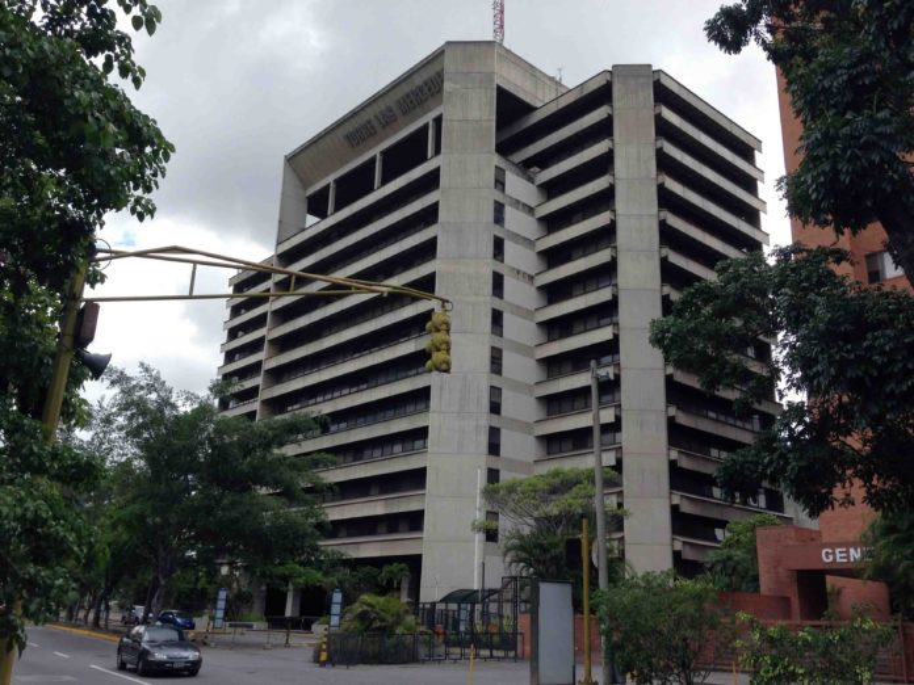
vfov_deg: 42.9
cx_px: 457
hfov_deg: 55.4
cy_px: 342
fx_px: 871
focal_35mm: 33
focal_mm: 4.13
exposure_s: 1/861
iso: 50
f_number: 2.4
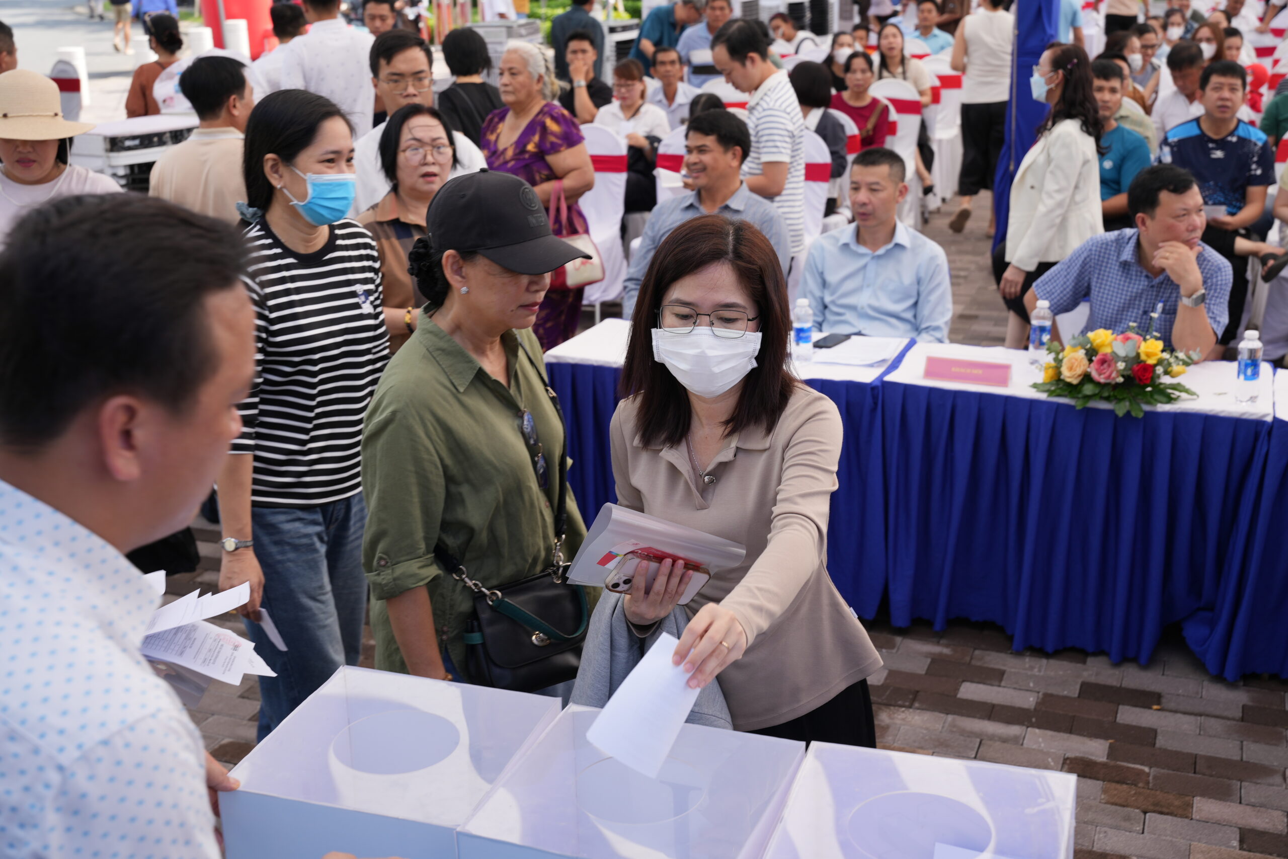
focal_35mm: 43
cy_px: 430
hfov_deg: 45.6
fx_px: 1531
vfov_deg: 31.3
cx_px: 644
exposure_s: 1/160
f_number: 5.6
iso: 100
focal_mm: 42.8
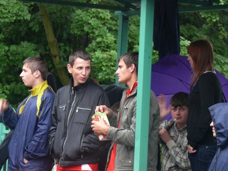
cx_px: 114
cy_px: 86
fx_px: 1172
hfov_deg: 11.1
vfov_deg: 8.3
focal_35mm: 178
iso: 100
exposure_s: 1/30
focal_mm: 21.2
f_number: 3.2
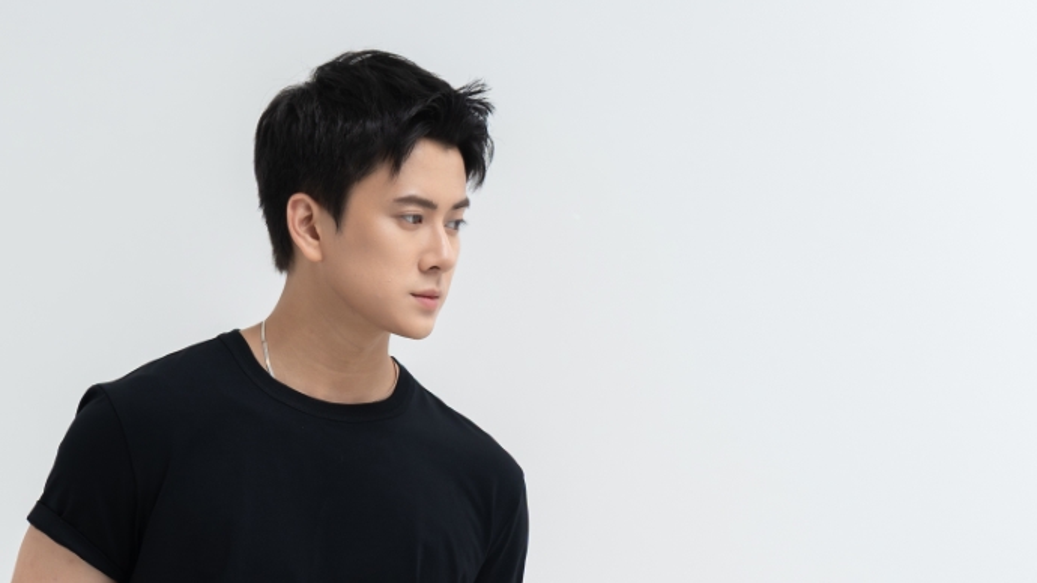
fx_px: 3382
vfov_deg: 9.5
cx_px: 304
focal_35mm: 123
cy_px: 965
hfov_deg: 17.4
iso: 200
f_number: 4.5
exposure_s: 1/160
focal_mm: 50
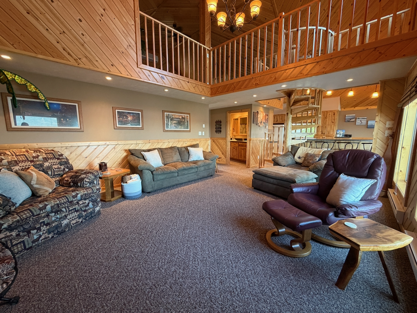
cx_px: 208
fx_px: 169
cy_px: 156
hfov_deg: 102.1
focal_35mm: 14
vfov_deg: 85.7
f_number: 2.2
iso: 320
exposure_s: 1/60
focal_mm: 2.22
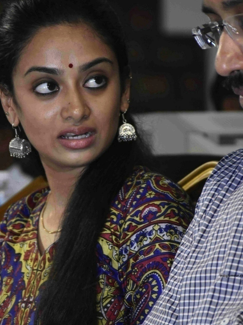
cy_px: 188
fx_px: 2781
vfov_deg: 6.7
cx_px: 88
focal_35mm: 297
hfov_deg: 5.0
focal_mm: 140
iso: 2500
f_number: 5.6
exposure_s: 1/100
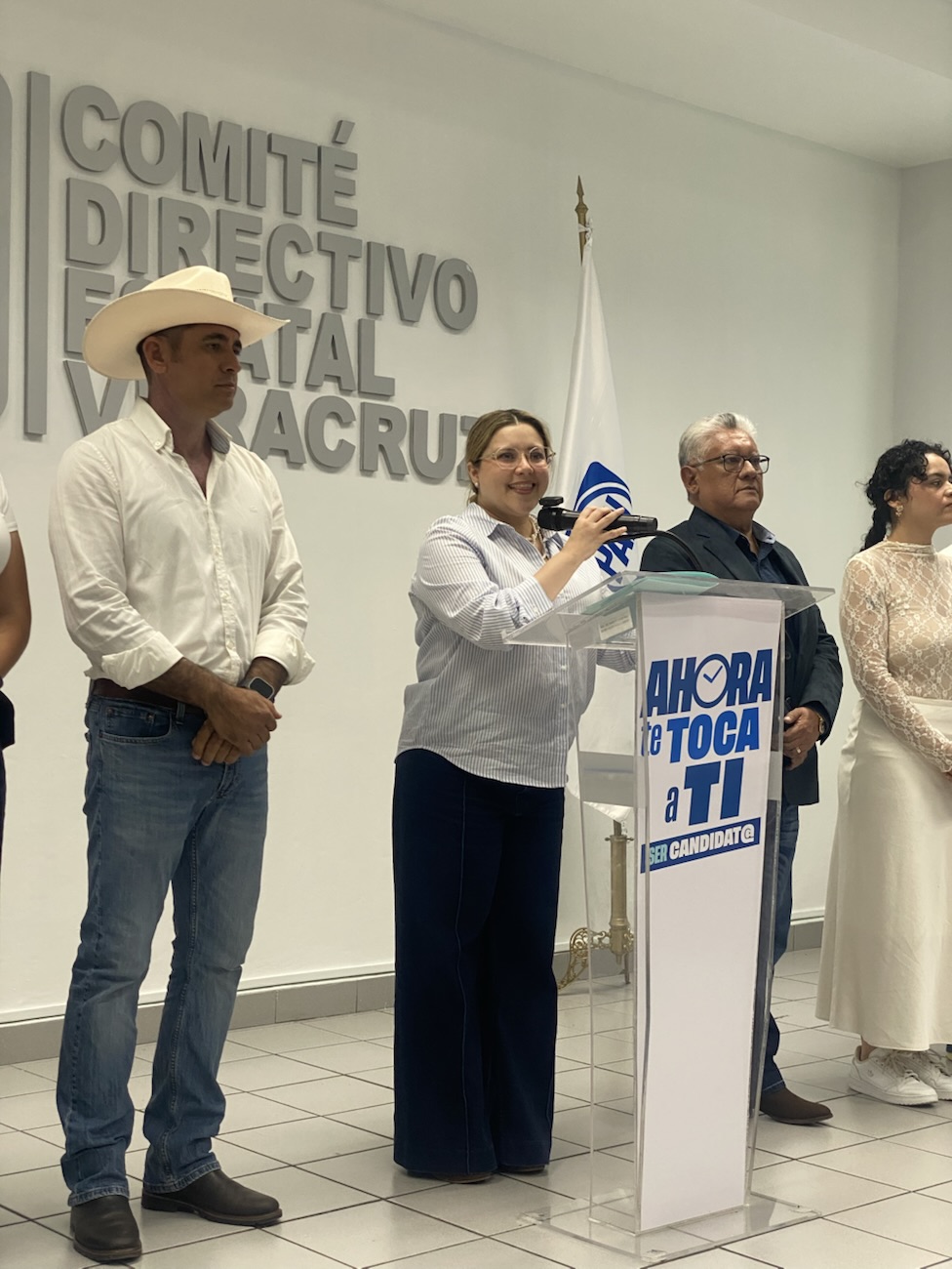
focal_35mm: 52
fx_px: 1906
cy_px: 634
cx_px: 476
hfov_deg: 28.1
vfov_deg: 36.8
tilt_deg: +2.5
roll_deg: -1.7
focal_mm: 6
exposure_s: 1/60
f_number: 2
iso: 100
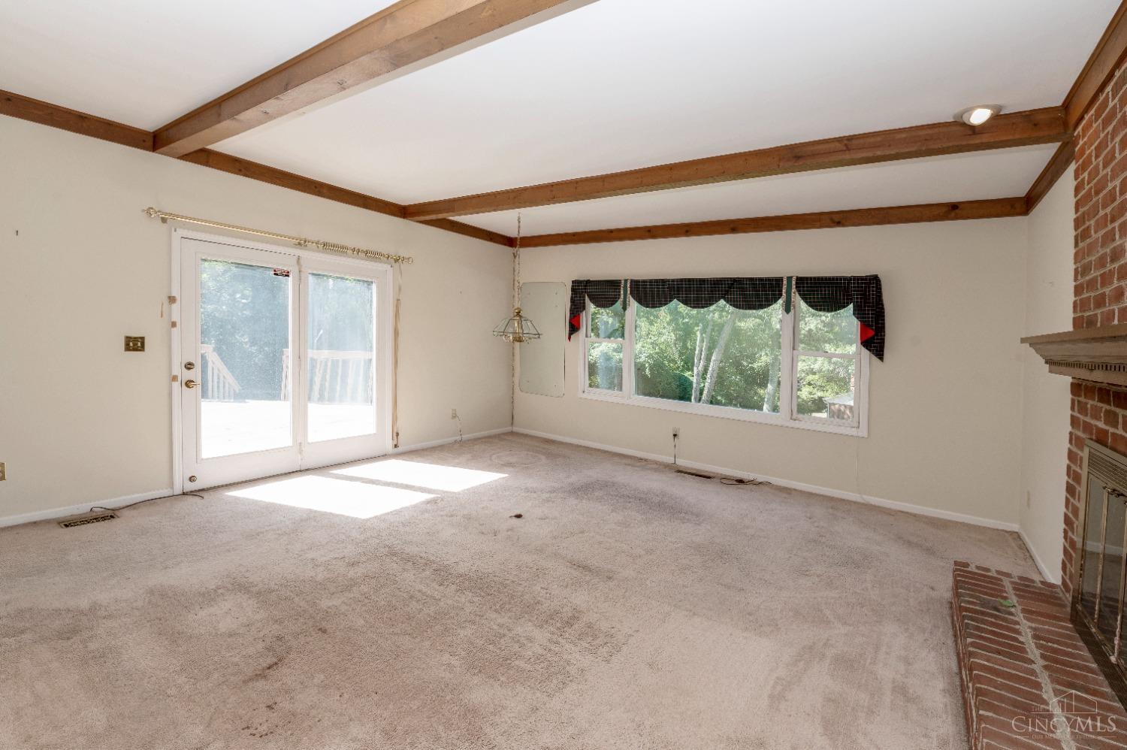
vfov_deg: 77.2
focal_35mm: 15
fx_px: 469
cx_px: 564
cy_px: 375
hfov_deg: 100.4
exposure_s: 1/40
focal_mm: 15
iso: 100
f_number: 8
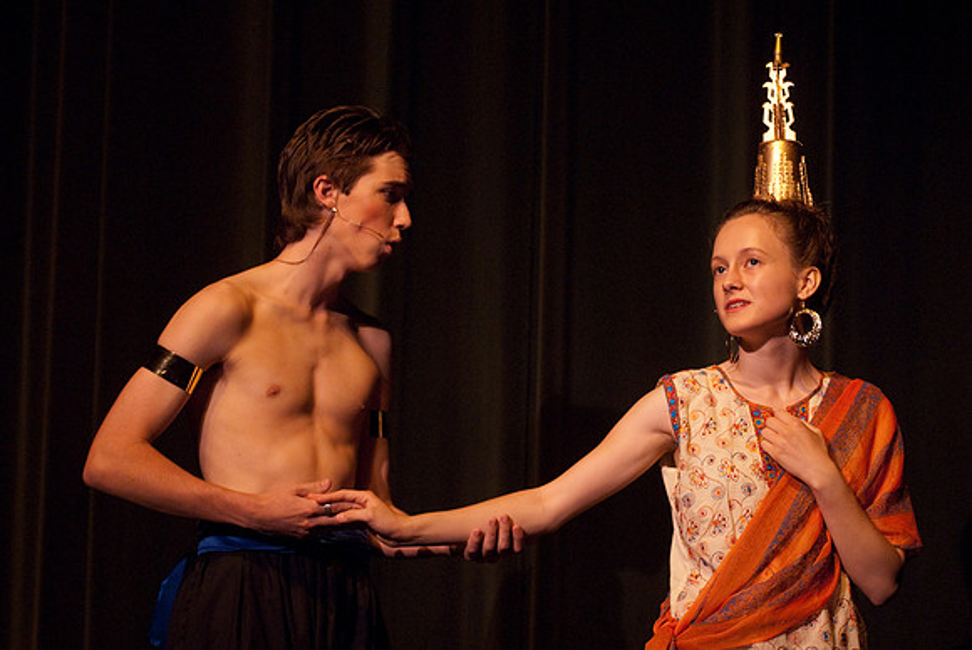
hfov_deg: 15.9
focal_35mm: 129
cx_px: 486
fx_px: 3486
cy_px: 325
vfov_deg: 10.7
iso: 1000
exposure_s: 1/50
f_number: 2.8
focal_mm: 86
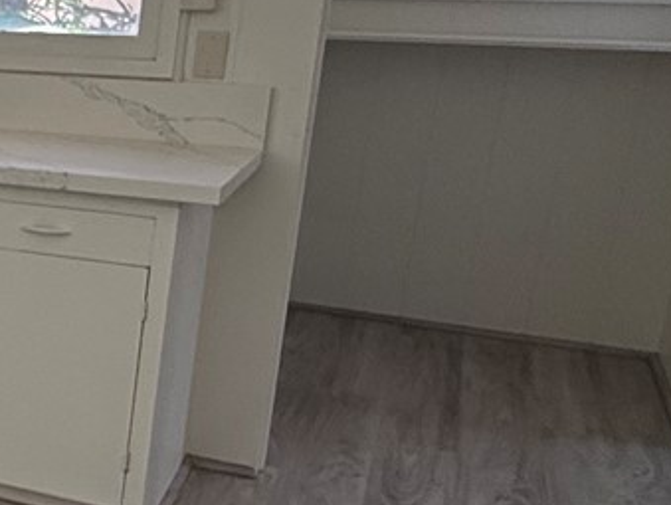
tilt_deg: -12.8
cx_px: -507
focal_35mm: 66
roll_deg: -0.5
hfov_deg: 21.0
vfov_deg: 22.3
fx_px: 1281
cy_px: 242
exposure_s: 1/99
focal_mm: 2.22
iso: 125
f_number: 2.2
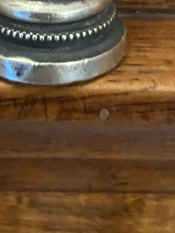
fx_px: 735
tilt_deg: -24.1
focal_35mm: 109
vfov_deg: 15.1
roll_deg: -0.5
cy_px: -213
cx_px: 61
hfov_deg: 13.6
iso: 640
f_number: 1.8
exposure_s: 1/25
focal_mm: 4.25
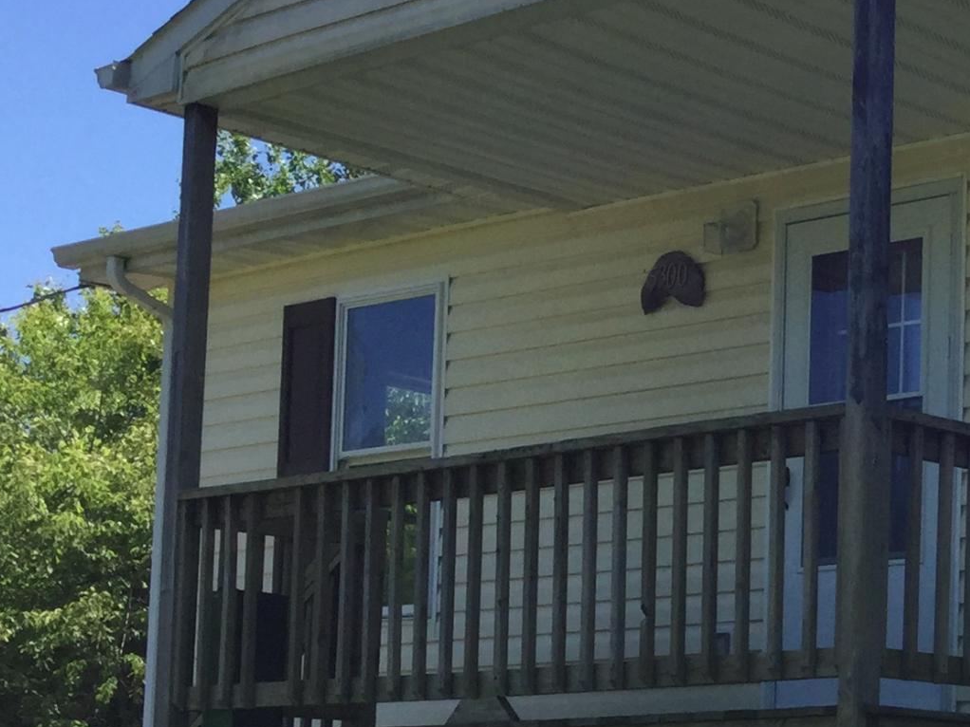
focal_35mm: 91
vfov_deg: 16.0
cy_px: 684
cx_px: 1317
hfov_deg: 19.6
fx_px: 2549
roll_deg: -1.2
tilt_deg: +2.8
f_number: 2.4
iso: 25
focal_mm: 3.3
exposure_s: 1/702
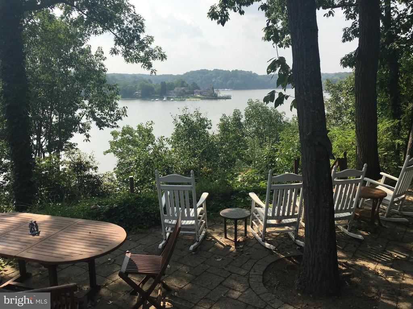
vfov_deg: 48.2
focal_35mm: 29
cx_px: 206
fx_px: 346
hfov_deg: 61.7
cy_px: 154
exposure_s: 1/1451
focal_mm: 4.15
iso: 25
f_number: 2.2
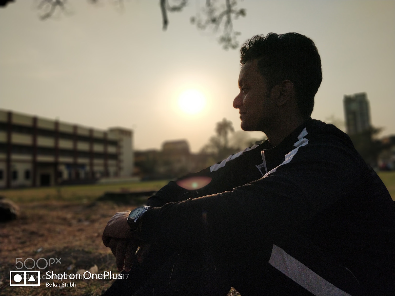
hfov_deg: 71.6
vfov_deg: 56.8
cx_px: 198
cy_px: 148
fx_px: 274
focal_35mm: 24
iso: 320
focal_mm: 4.1
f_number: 1.7
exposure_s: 1/8204
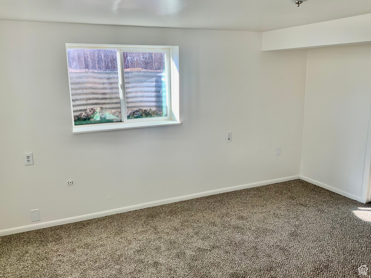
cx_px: 186
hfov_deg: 61.7
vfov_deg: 48.2
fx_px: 311
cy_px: 139
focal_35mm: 29
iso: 25
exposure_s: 1/120
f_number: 1.8
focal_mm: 3
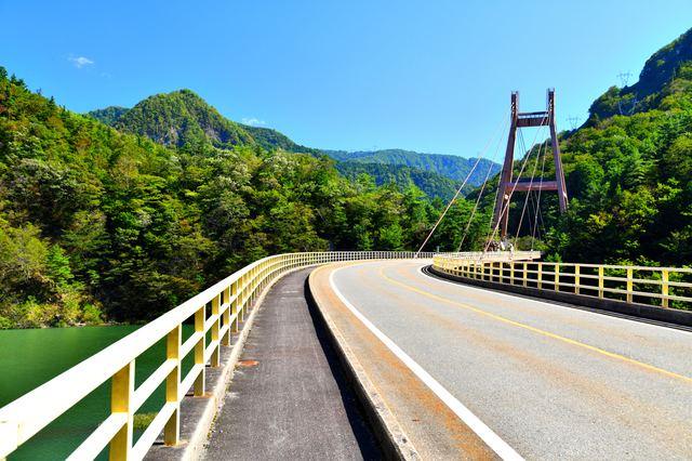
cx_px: 346
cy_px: 230
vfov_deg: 31.9
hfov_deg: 46.4
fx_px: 807
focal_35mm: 42
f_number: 7.1
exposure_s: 1/320
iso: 320
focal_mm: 42
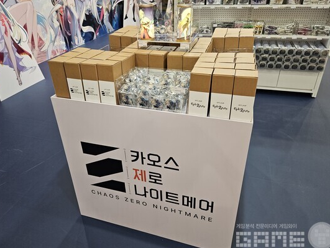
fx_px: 248
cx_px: 158
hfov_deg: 67.3
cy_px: 119
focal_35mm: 26
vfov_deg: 53.0
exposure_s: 1/120
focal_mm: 5.4
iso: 250
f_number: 1.8
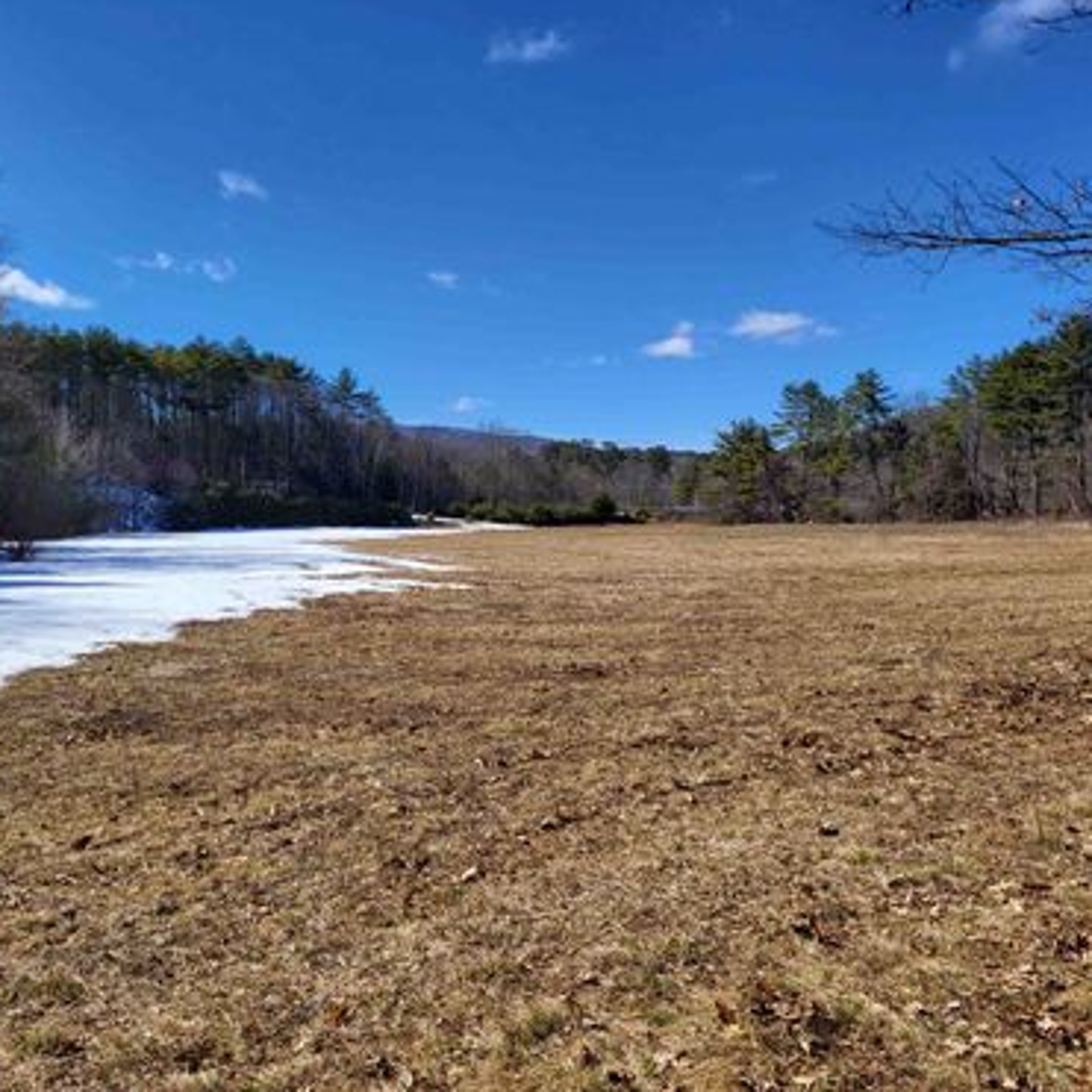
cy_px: 543
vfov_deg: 52.5
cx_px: 512
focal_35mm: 31
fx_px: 1106
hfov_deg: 52.5
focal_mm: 5.4
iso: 40
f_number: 1.8
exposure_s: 1/2222
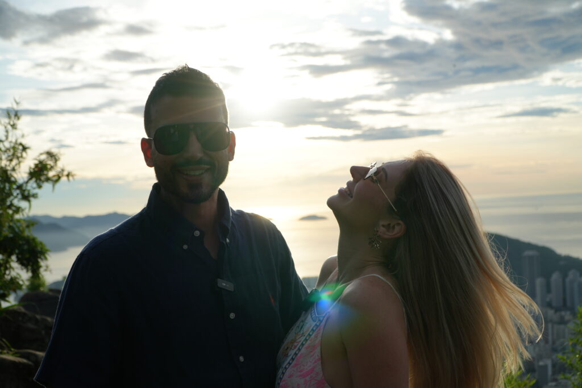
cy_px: 194
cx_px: 291
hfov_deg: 45.0
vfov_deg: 30.9
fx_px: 703
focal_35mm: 44
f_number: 4.5
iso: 100
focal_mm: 29
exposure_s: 1/800
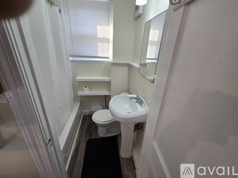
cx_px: 119
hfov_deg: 106.2
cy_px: 89
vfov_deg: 89.9
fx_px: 89
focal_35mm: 13
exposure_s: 1/60
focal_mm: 2.2
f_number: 2.2
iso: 50
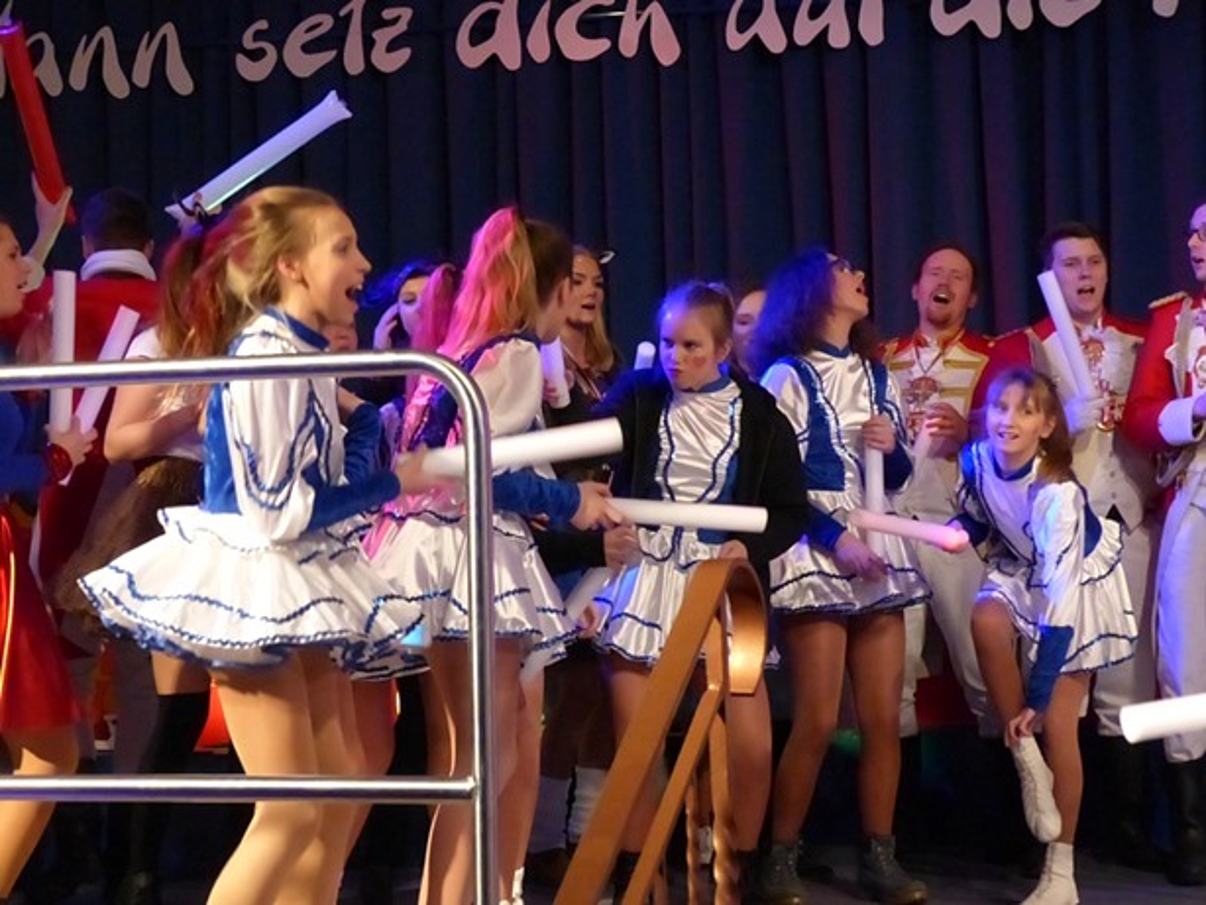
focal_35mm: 72
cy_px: 452
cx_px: 603
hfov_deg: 27.0
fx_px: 2509
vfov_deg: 20.5
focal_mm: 13
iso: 1600
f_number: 4
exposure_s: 1/125
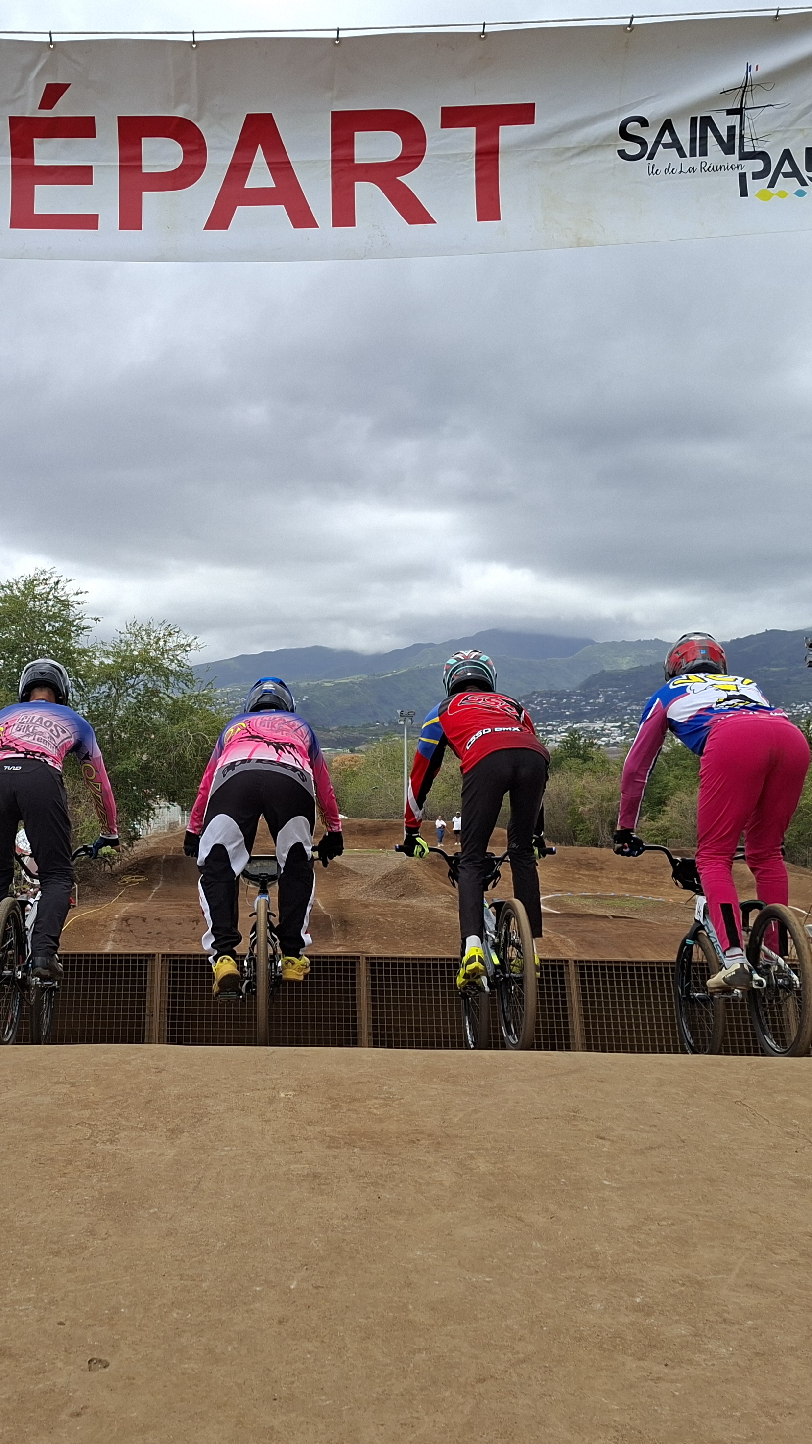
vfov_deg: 58.0
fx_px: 1302
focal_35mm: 34
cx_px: 225
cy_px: 730
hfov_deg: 34.1
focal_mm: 5.54
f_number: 1.8
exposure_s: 1/1727
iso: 50
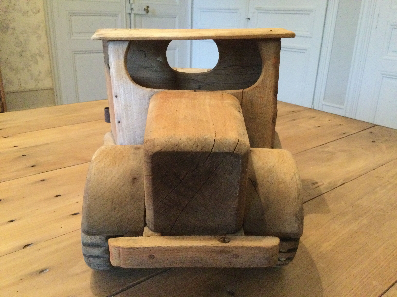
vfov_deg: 45.4
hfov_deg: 58.4
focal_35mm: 31
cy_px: 148
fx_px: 356
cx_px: 198
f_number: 2.4
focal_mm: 3.3
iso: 320
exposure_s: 1/17
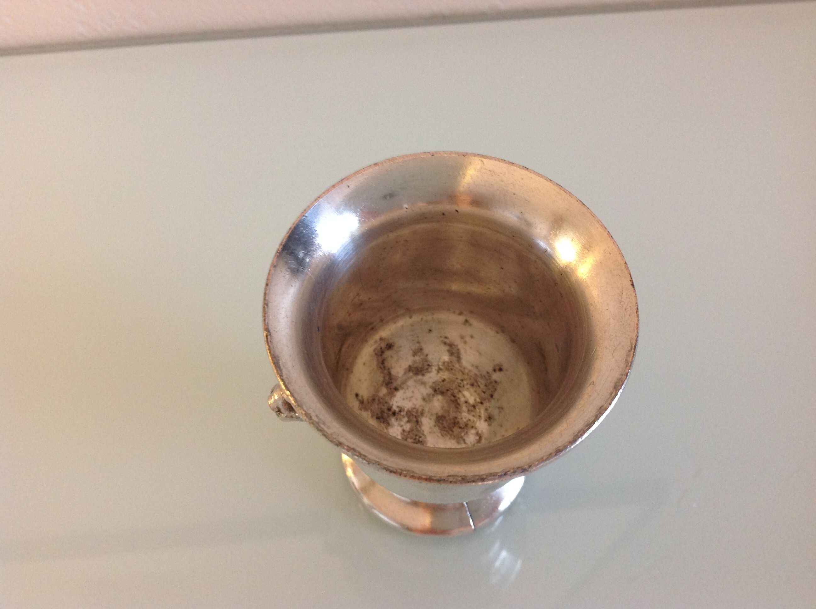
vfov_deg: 40.6
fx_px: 824
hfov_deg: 52.7
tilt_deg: -60.8
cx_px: 408
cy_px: 304
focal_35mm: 35
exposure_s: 1/15
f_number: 2.4
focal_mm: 4.28
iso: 160
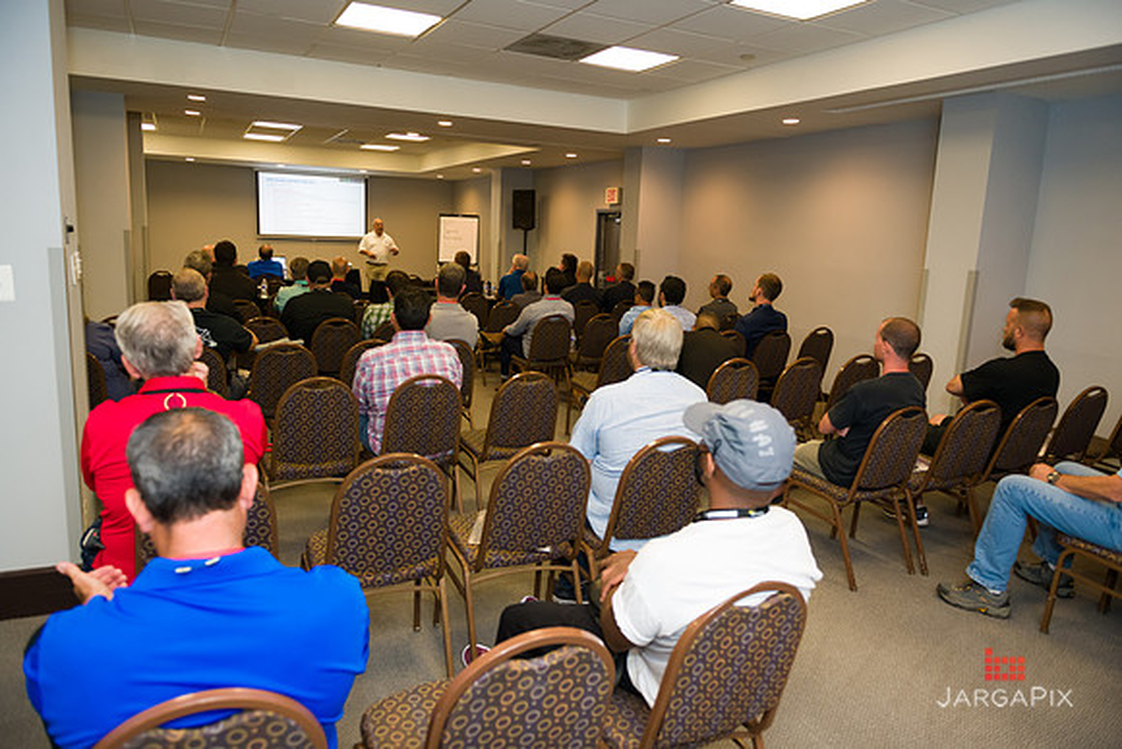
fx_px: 748
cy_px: 374
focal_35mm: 24
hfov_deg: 73.7
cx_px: 561
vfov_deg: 53.2
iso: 1000
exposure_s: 1/125
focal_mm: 24
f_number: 3.2
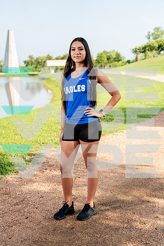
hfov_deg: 23.0
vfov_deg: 33.9
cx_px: 82
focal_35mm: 59
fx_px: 403
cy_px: 123
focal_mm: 59
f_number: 4
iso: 100
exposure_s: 1/250
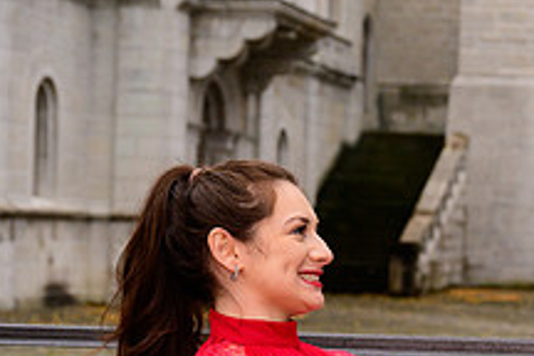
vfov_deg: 10.8
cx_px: 625
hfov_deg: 15.7
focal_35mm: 126
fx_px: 1869
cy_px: 297
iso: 400
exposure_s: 1/500
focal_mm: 47
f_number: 4.5
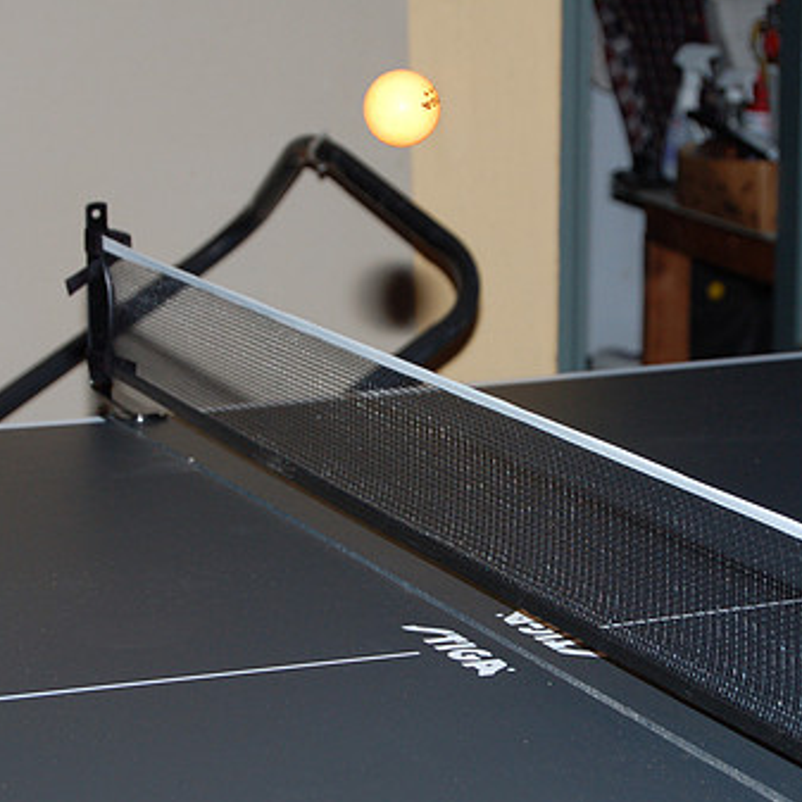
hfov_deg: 14.4
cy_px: 421
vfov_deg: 14.4
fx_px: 3165
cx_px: 424
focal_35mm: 121
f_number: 5.6
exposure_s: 1/60
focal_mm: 55
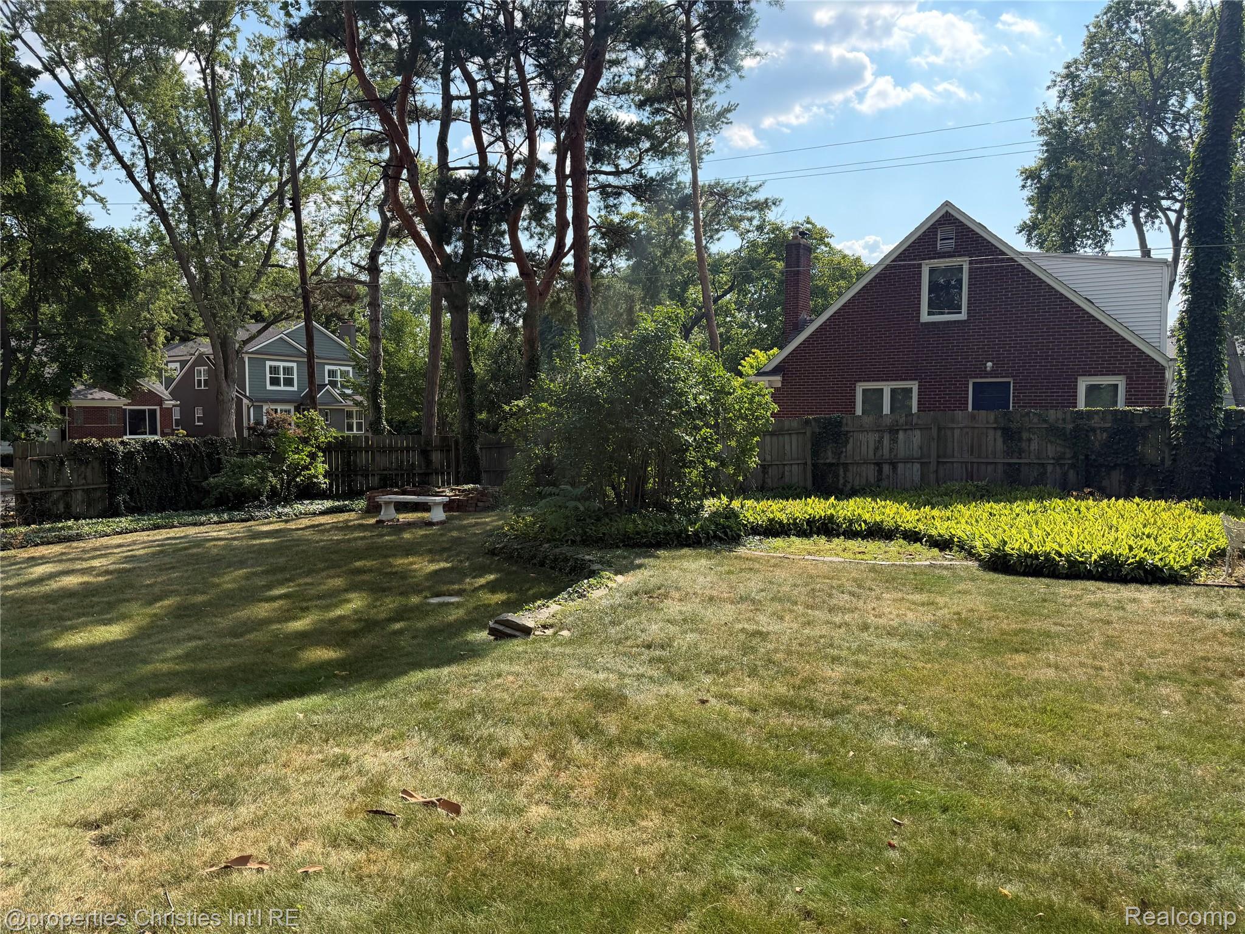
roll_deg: +0.2
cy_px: 467
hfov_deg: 71.6
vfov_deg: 56.8
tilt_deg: -4.1
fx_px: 863
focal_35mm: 24
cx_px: 622
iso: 100
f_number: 1.78
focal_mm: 6.76
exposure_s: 1/3145
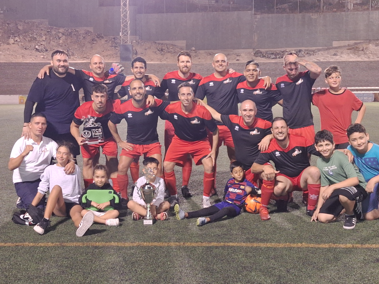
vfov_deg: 58.9
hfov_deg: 73.9
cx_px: 190
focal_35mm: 23
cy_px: 142
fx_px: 252
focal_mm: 5.54
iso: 400
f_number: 1.8
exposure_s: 1/25
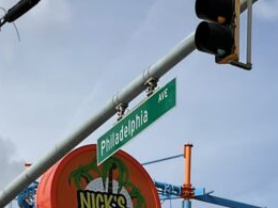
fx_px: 916
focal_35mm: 114
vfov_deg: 11.8
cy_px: 396
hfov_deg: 16.8
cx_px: 294
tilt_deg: +5.6
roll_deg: -3.2
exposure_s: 1/2959
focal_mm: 3
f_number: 1.8
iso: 16
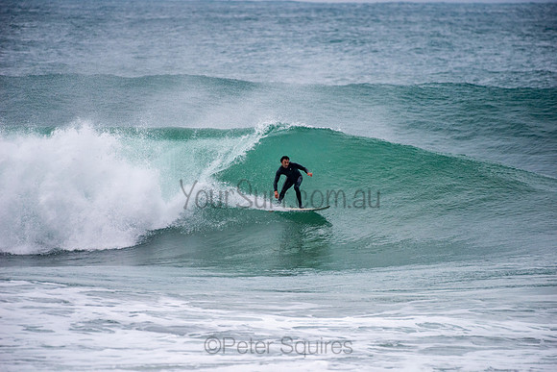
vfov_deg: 2.8
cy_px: 186
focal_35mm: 500
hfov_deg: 4.1
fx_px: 7738
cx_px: 278
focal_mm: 500
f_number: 5.6
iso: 800
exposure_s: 1/1250
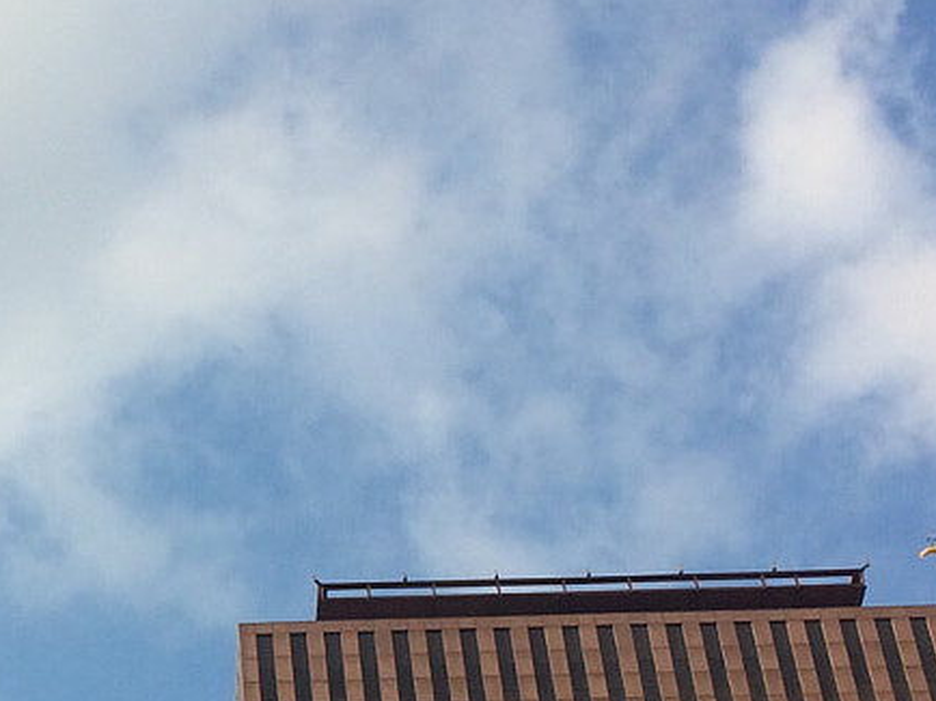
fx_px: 2892
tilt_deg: +40.7
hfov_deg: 17.7
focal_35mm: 107
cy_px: 621
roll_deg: +0.5
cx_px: -110
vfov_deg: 13.7
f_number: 2.2
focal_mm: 4.15
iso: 32
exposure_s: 1/1466
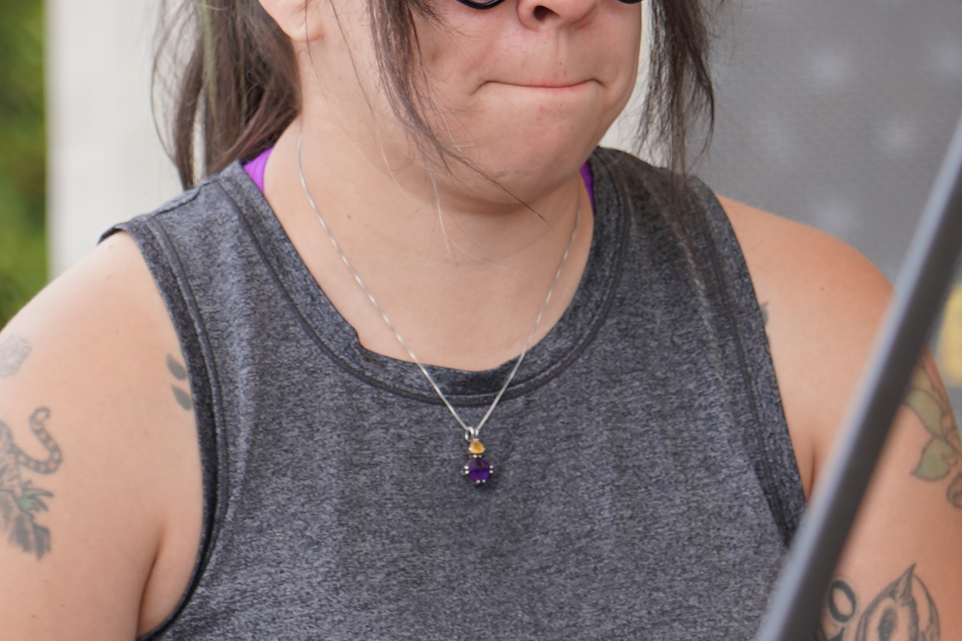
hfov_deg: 6.1
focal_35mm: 340
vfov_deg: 4.0
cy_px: -33
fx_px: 9084
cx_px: 464
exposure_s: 1/200
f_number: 4
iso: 100
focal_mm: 105
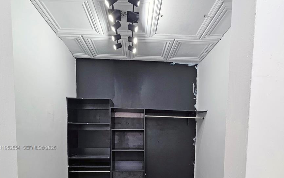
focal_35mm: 19
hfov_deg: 88.0
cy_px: 148
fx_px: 147
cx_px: 142
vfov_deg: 56.6
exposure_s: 1/77.4
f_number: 2.2
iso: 100
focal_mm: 2.2
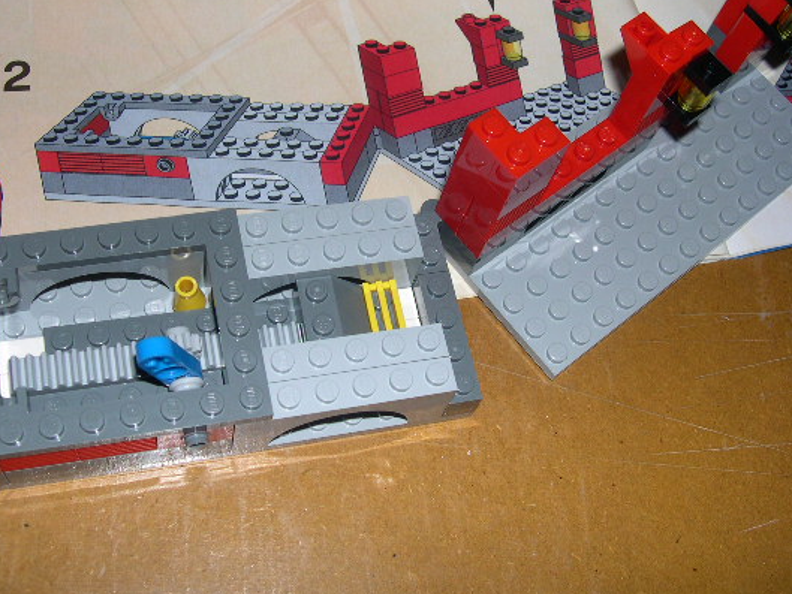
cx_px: 370
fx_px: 1053
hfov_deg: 41.2
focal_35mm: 46
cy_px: 256
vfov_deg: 31.5
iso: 100
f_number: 7.6
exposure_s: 1/60
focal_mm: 8
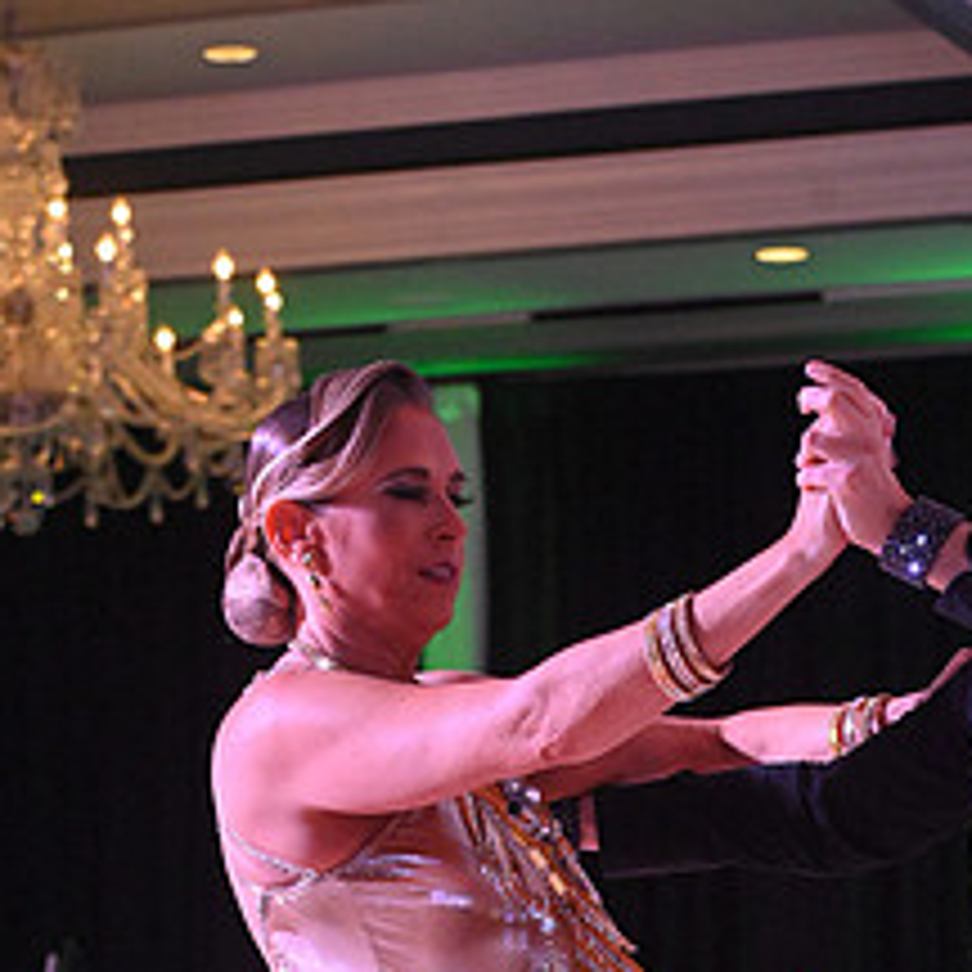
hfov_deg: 10.2
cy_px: 1264
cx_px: 682
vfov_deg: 10.0
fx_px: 5432
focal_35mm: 171
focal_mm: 75
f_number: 7.1
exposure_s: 1/400
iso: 5000
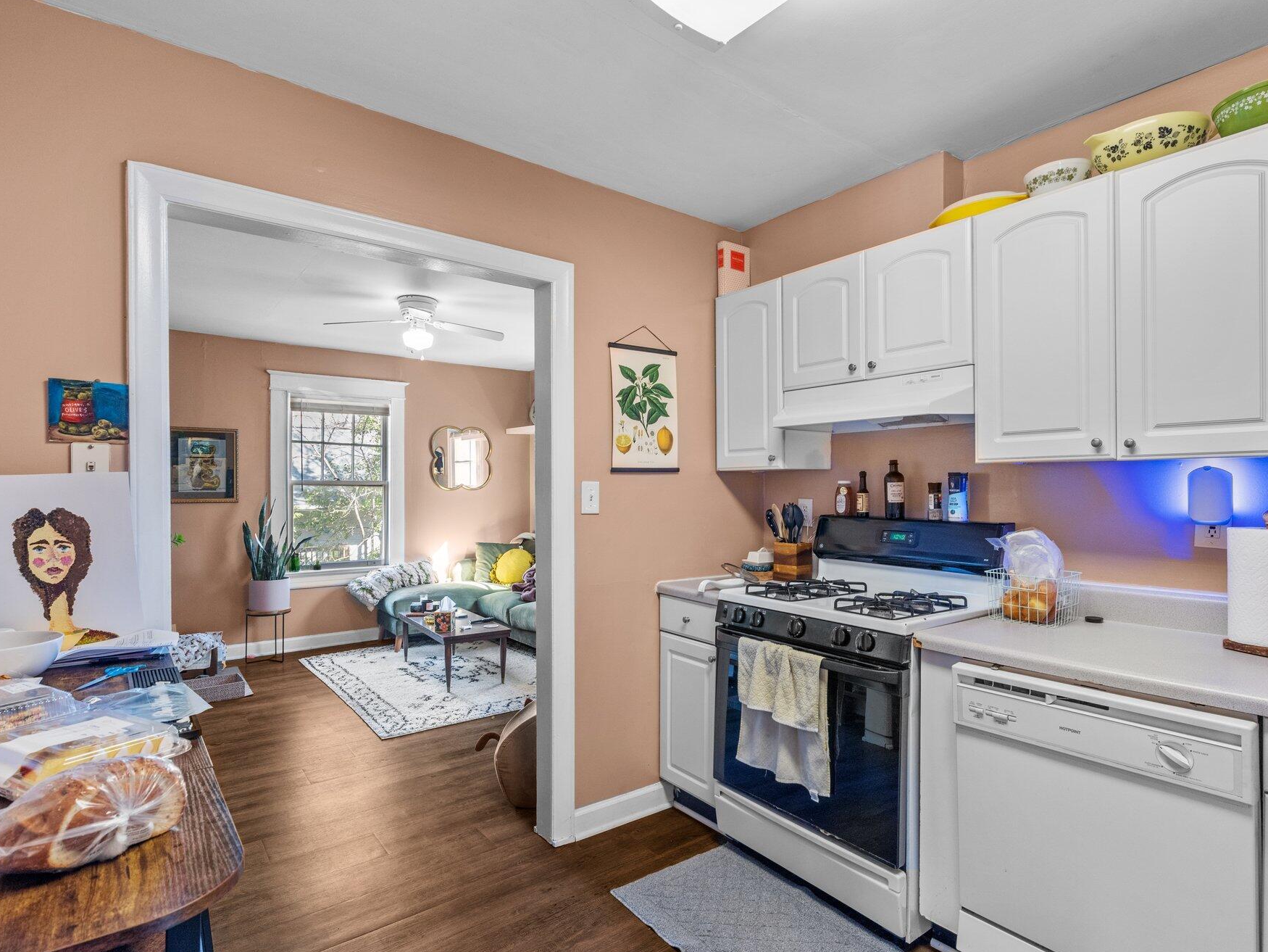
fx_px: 659
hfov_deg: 87.7
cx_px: 653
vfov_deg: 71.6
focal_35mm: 18
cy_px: 492
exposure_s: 1/1.43
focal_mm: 16
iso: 400
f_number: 8
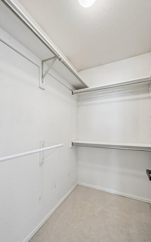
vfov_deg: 101.4
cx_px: 77
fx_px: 99
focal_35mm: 15
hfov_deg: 74.8
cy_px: 125
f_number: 10
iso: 400
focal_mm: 14
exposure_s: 1/8
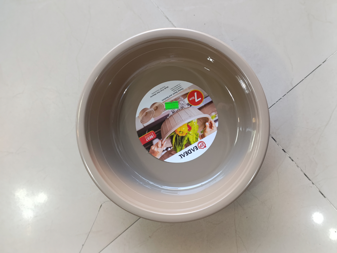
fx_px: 448
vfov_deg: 31.6
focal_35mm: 46
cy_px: 126
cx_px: 168
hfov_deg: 41.2
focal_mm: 6.14
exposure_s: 1/100
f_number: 1.6
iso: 500
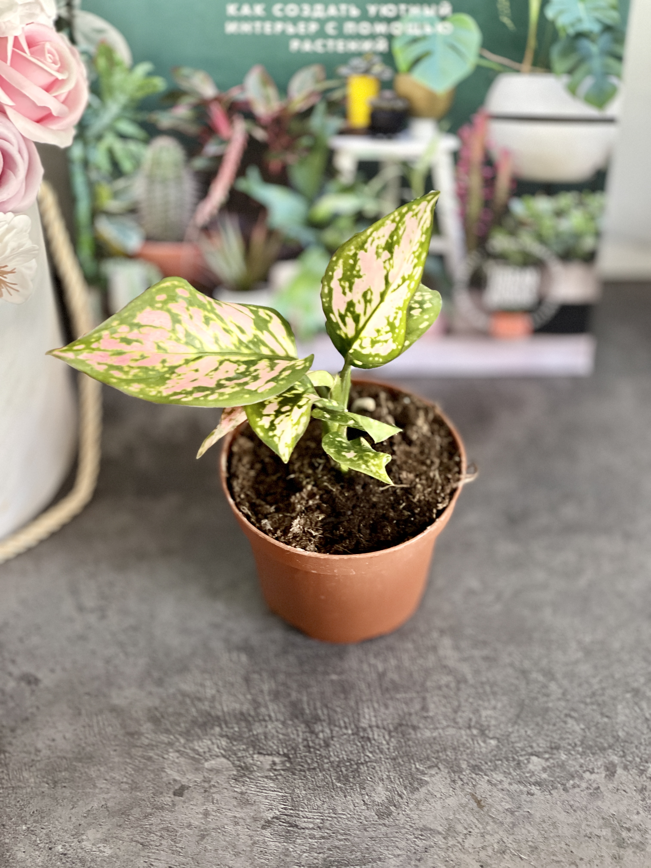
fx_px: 1605
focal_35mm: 64
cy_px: 434
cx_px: 326
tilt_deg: -47.2
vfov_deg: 30.3
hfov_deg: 22.9
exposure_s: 1/33
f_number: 2.2
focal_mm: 7.5
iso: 320
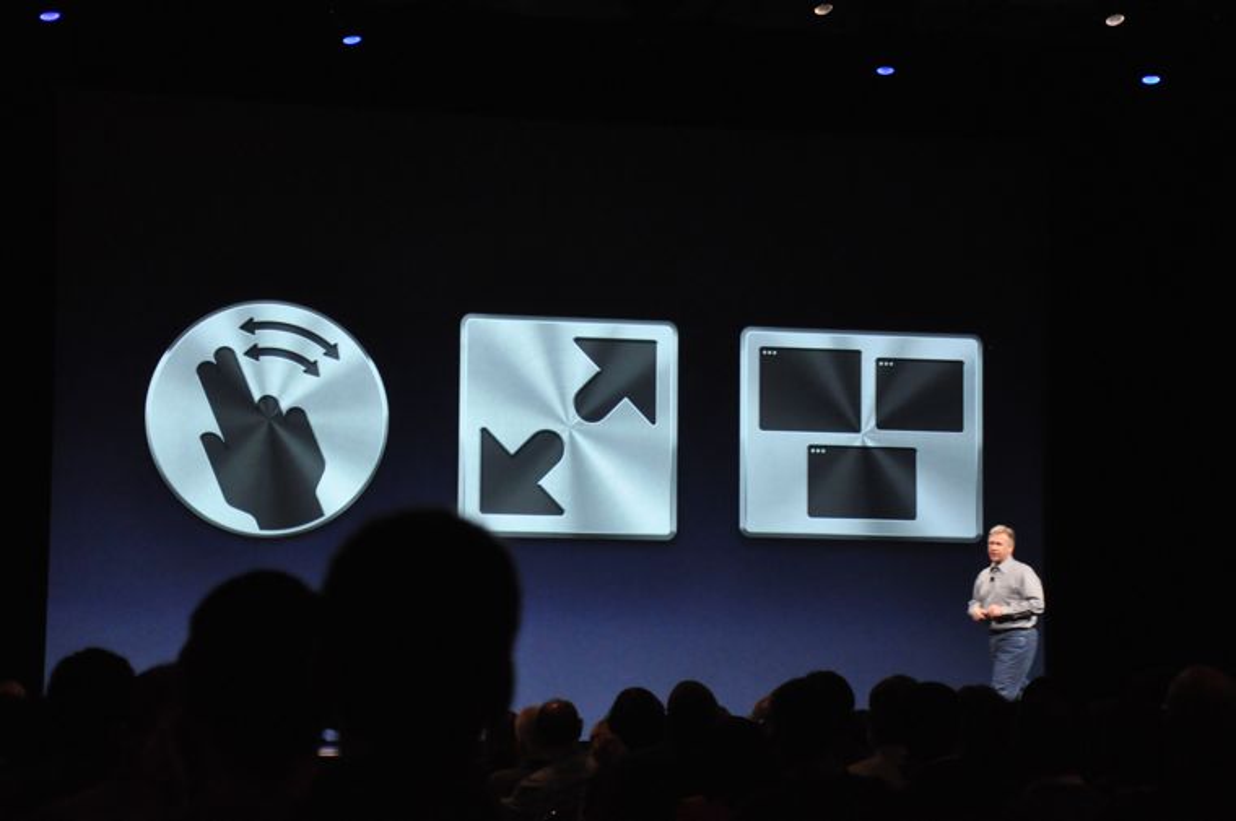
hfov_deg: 21.9
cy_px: 410
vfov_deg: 14.7
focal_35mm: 93
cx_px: 618
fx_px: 3190
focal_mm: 62
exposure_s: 1/60
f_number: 5.3
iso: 1600
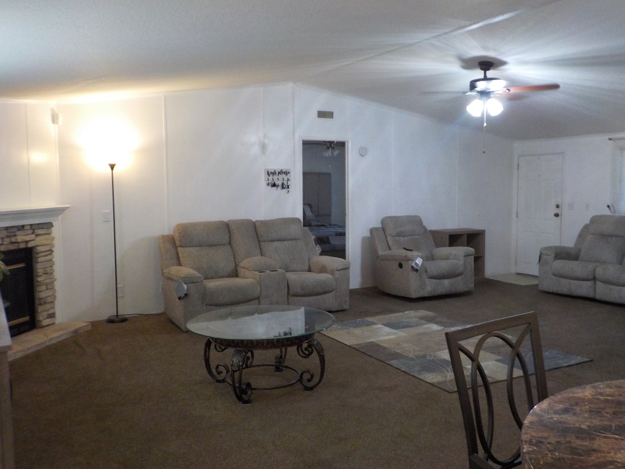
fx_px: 542
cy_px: 234
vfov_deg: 46.8
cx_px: 312
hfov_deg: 60.0
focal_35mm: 30
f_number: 3.3
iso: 400
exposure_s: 1/20
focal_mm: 4.1
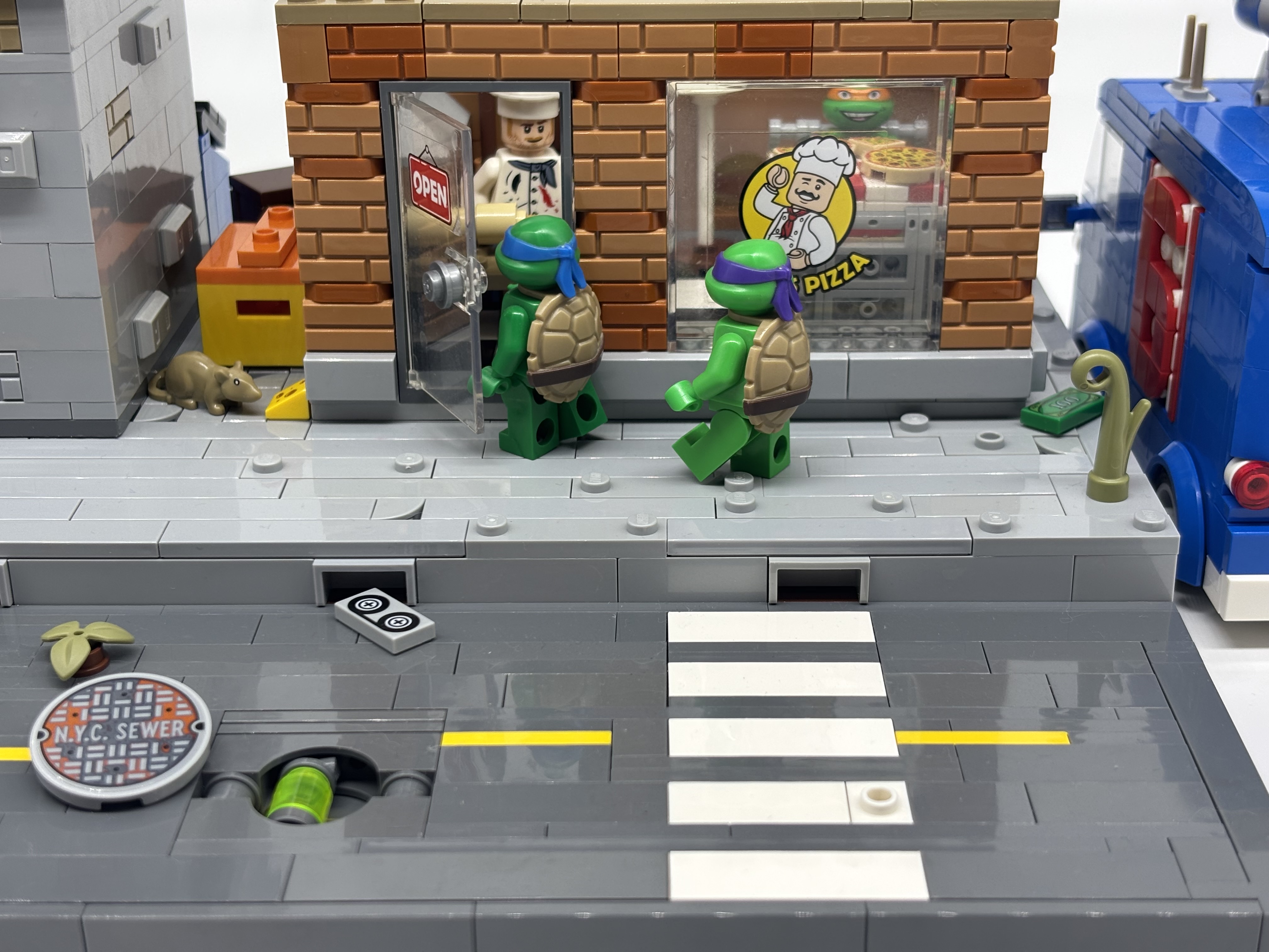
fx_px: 1906
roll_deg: +0.0
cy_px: 476
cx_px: 634
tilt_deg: -24.6
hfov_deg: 36.8
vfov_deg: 28.0
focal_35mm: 52
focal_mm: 5.96
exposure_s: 1/195
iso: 32
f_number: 1.6
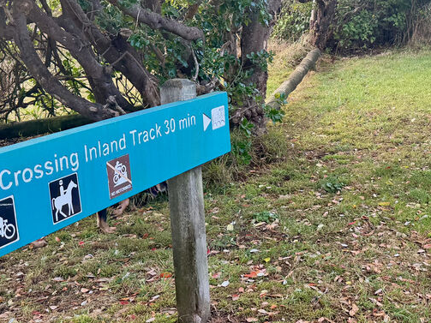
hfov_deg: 34.6
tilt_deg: -12.1
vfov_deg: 26.5
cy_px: 157
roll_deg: +1.2
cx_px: 294
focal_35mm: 55
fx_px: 685
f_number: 1.78
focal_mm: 6.76
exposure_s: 1/290
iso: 80
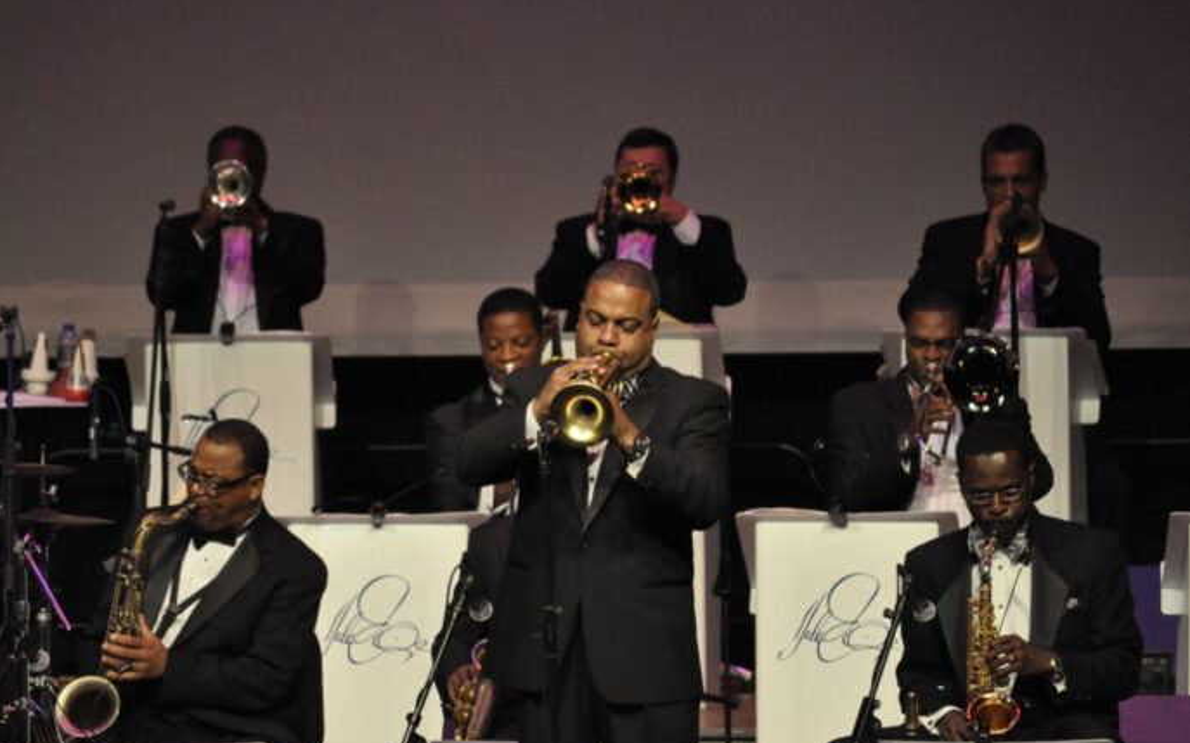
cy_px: 364
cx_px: 594
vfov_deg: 4.3
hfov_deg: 6.8
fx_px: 9954
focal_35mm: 307
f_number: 5.6
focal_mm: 200
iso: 3200
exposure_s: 1/250
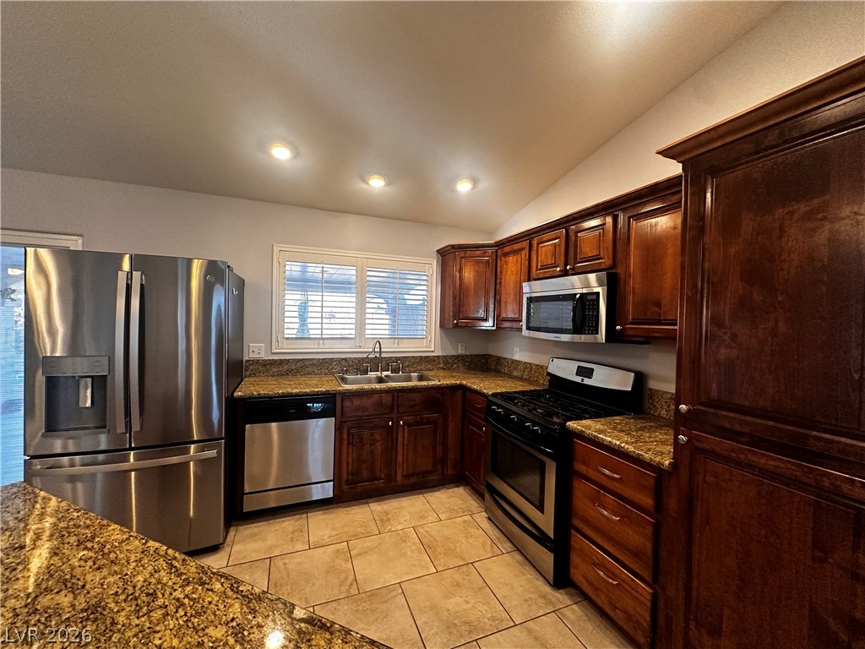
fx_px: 350
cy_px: 324
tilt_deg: -0.8
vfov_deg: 85.7
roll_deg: -0.9
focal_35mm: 14
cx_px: 432
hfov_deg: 102.1
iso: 320
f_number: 2.2
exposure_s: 1/120
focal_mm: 2.22
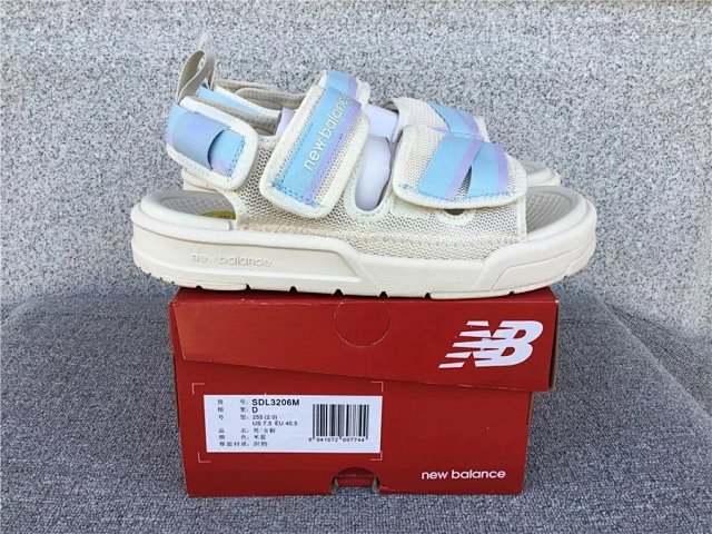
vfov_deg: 45.4
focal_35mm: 31
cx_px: 356
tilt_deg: -20.1
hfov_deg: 58.4
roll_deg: -0.1
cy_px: 267
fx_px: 638
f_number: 2.4
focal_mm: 3.3
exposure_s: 1/113
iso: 25
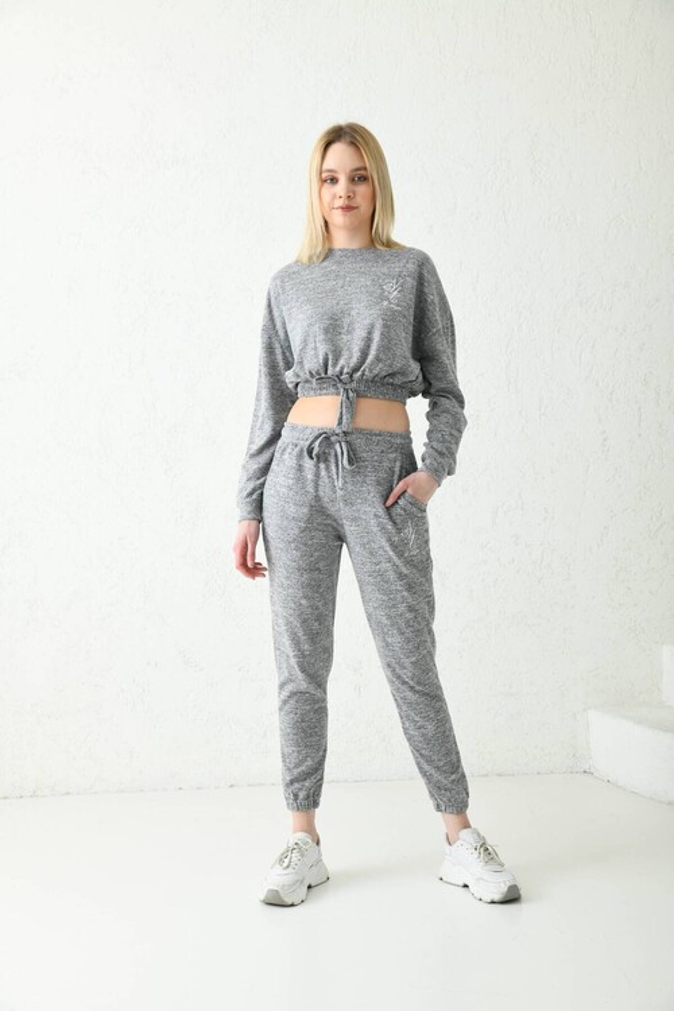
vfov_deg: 42.7
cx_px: 337
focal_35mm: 46
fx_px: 1292
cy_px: 506
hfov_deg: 29.2
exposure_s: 1/160
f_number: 5.6
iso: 100
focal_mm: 46
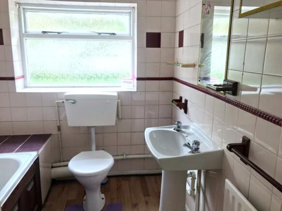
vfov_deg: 49.7
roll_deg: +0.1
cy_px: 106
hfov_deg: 63.5
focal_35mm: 28
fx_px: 228
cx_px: 141
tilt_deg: -10.6
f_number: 1.8
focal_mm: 3.99
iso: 32
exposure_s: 1/50
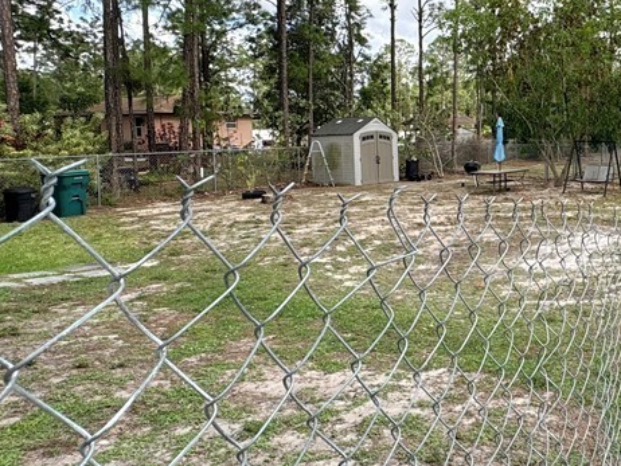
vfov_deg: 44.9
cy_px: 158
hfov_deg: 50.7
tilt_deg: -3.4
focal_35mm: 31
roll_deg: +1.2
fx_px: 556
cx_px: 574
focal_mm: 2.22
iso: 64
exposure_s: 1/1789
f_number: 2.2
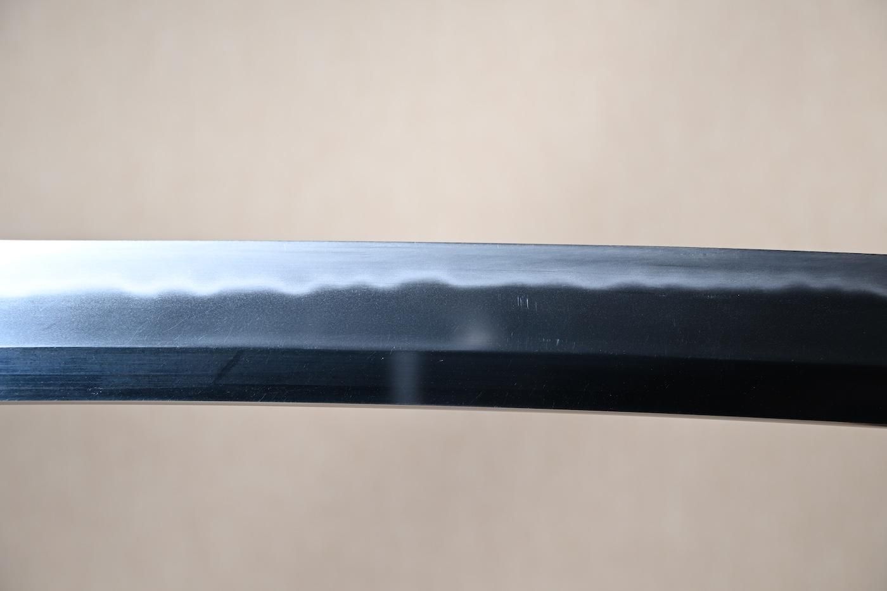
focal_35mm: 76
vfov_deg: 17.8
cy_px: 296
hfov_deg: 26.5
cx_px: 444
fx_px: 1885
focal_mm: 51
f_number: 4.8
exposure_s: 1.3
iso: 100
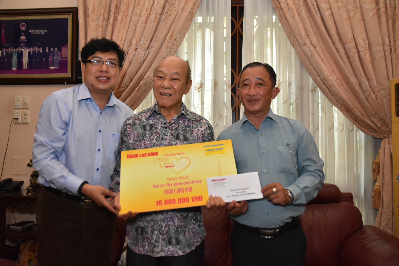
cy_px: 133
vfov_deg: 43.6
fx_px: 332
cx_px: 200
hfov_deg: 61.9
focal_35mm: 30
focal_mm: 20
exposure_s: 1/200
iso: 1250
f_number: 2.8
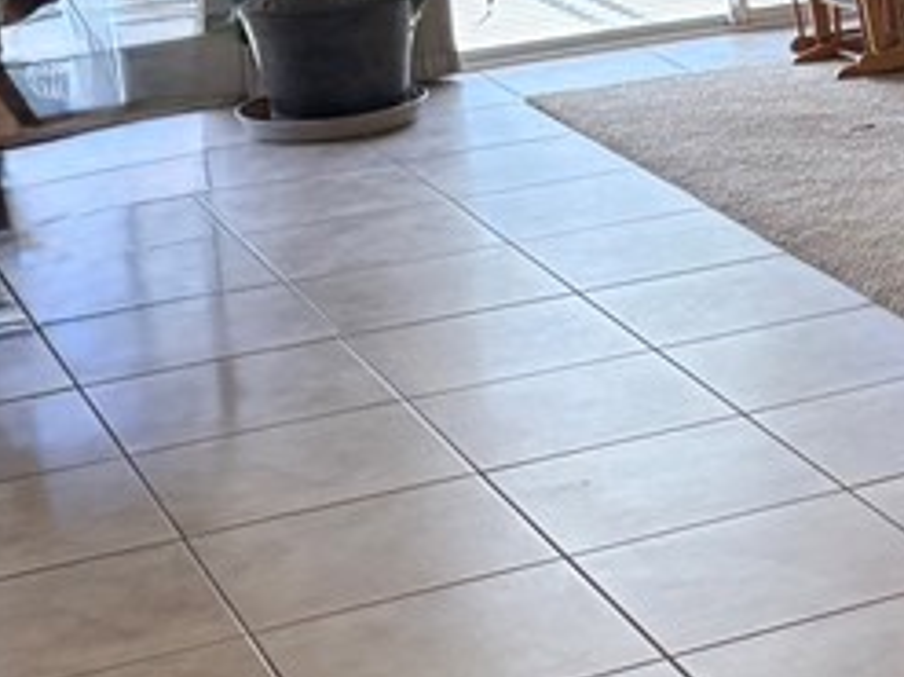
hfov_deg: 16.1
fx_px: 2819
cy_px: -55
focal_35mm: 108
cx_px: 1501
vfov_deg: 13.4
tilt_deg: -9.9
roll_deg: +1.2
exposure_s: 1/150
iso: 125
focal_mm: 5.96
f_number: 1.6
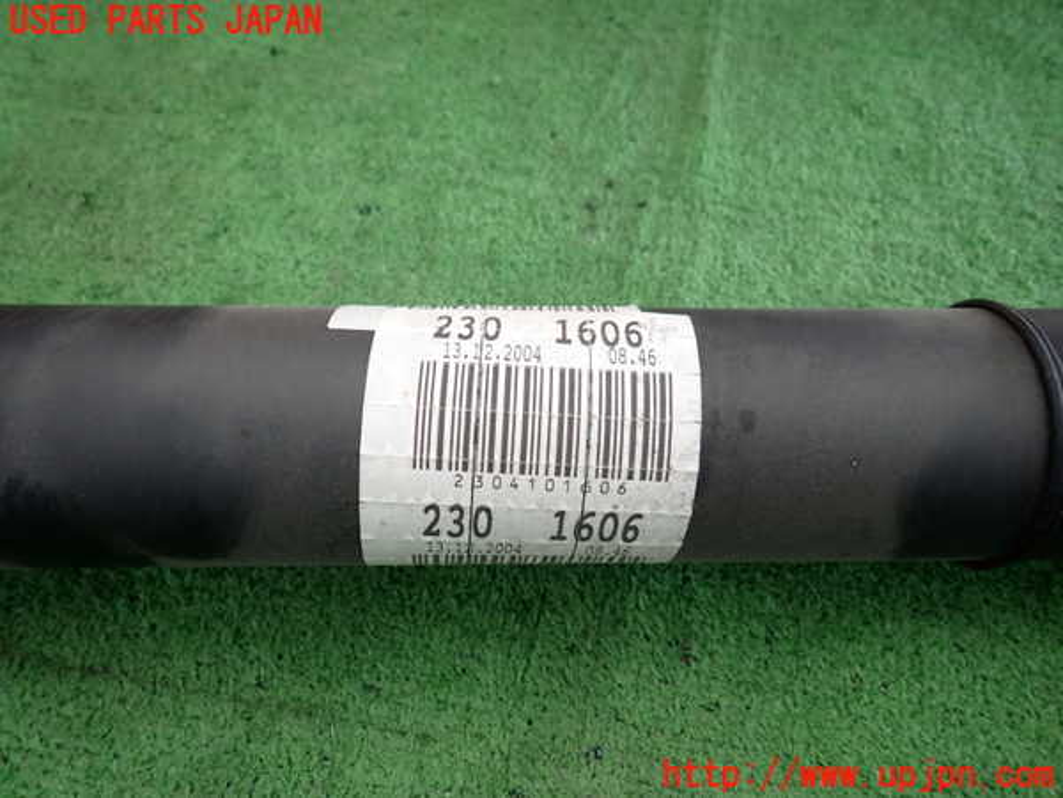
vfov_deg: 54.9
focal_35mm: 25
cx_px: 532
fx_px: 768
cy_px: 399
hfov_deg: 69.4
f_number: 2
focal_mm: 4.5
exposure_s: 1/50
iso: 200
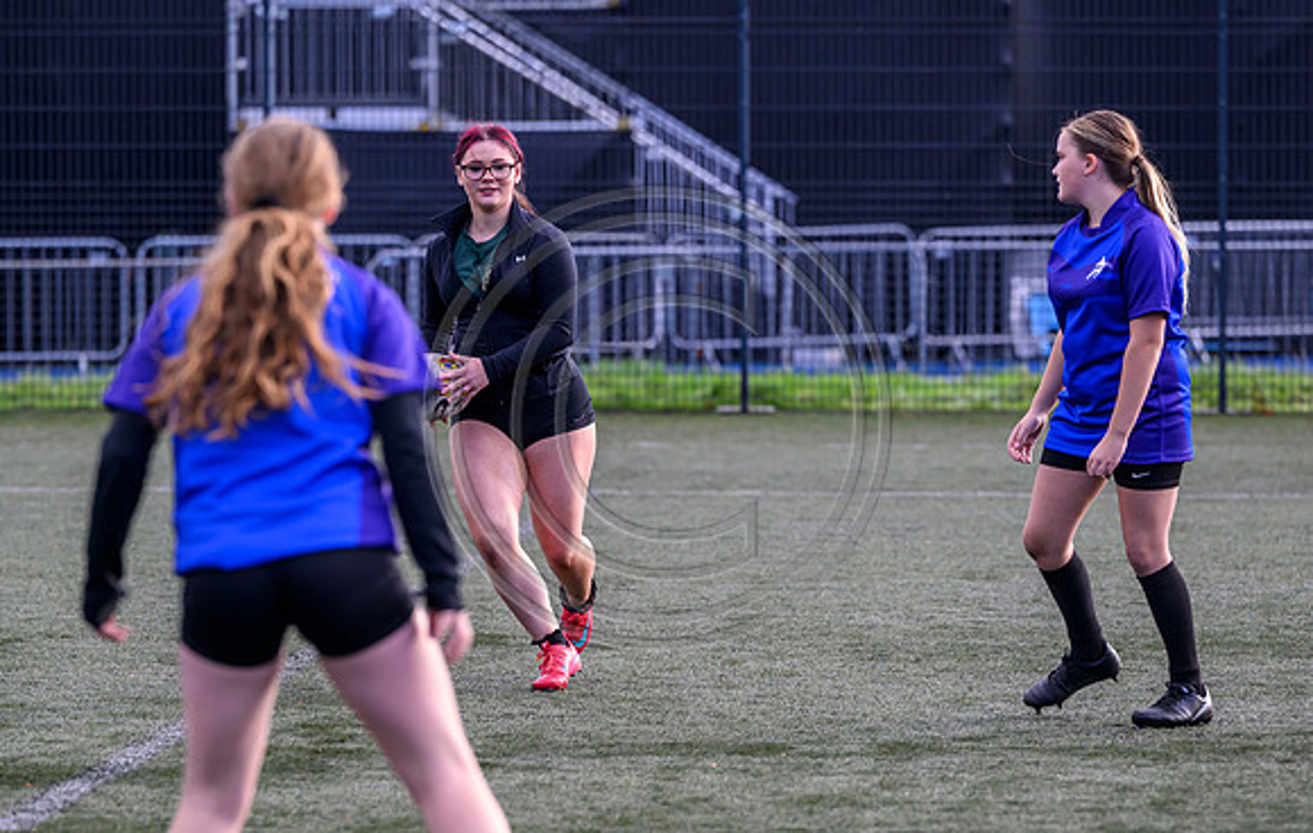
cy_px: 463
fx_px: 7914
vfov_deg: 6.0
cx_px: 636
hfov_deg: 9.5
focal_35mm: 220
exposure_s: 1/1250
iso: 1600
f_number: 4.5
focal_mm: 200
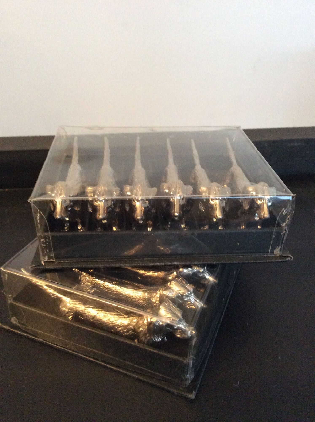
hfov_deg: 44.1
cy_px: 211
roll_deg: -1.2
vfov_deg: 56.9
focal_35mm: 32
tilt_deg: -29.3
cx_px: 158
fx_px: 389
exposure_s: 1/17
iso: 400
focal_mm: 3.3
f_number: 2.4
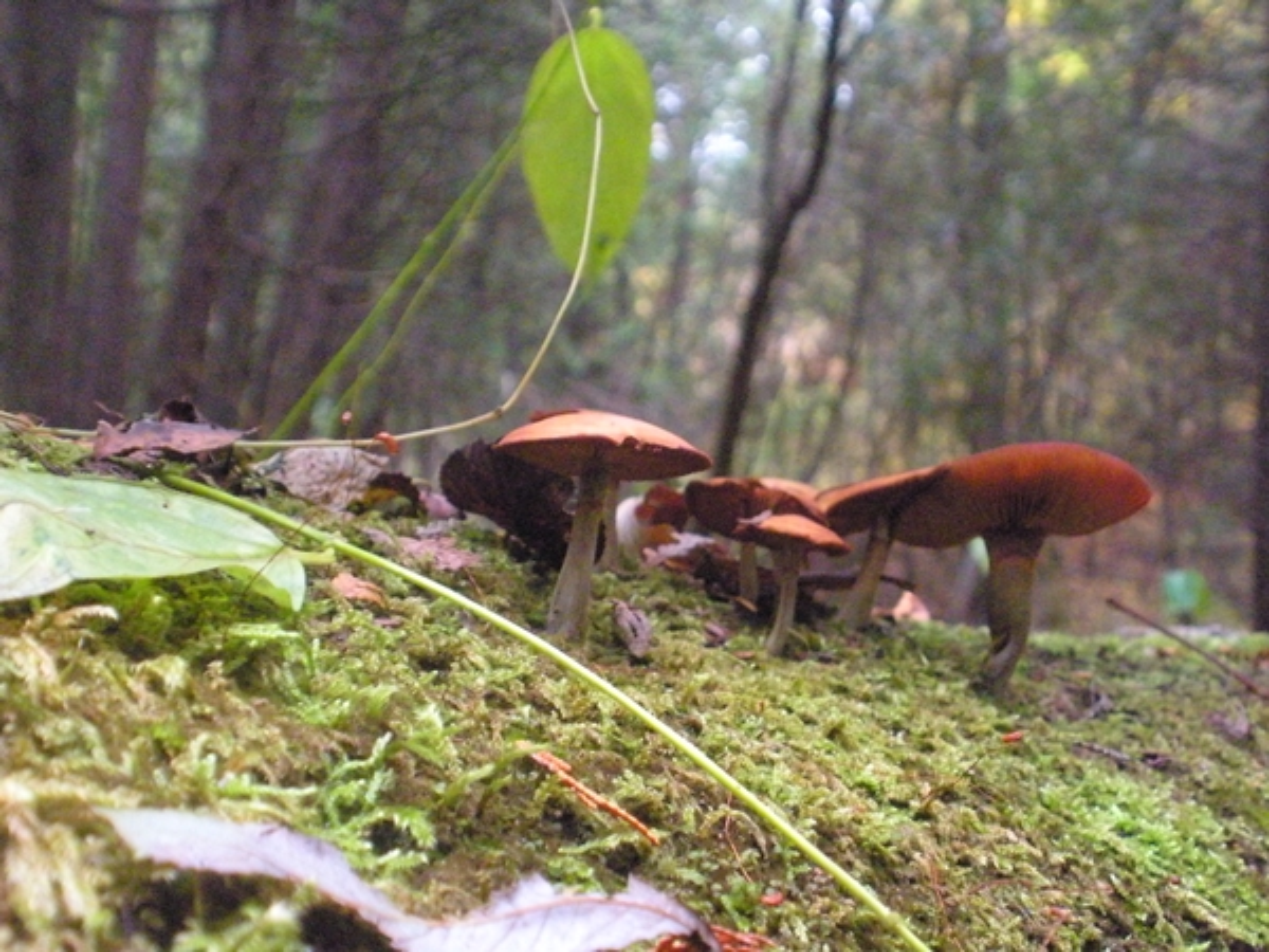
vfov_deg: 28.0
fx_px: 1906
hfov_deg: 36.8
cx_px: 634
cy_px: 476
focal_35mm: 52
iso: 1600
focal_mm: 9.1
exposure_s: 1/37.5
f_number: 4.4
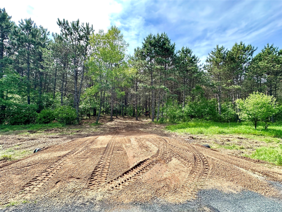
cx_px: 141
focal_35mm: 14
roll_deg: -2.6
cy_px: 106
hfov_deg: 102.1
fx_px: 114
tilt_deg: +0.3
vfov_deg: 85.7
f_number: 2.2
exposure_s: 1/422
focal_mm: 2.22
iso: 40
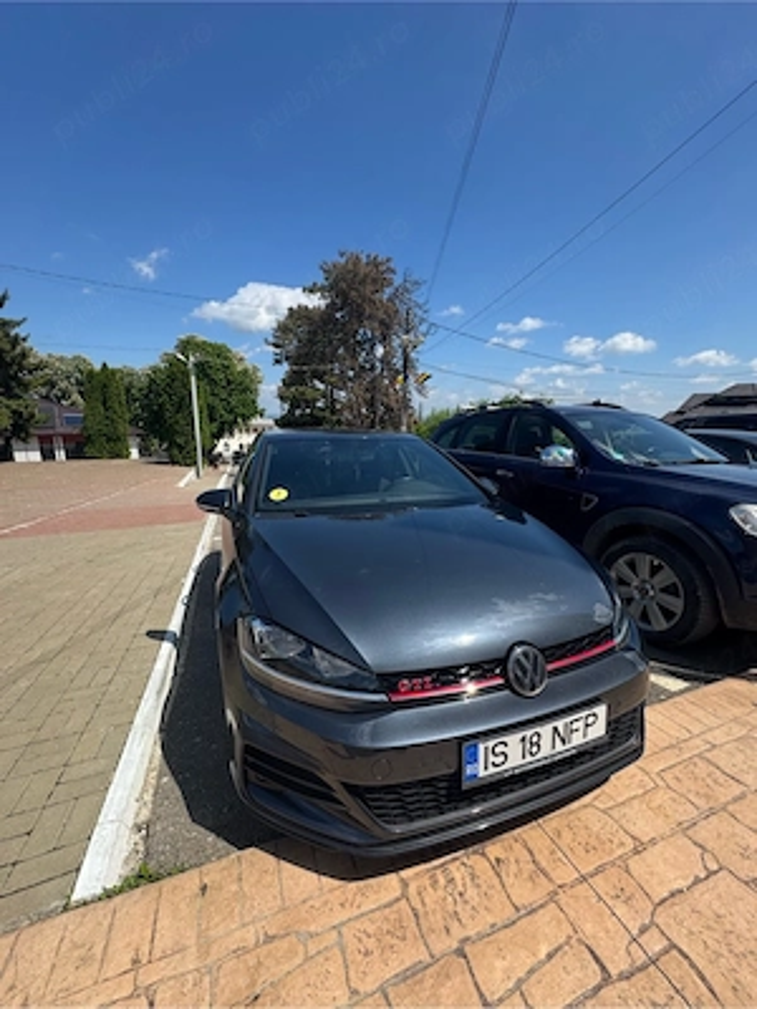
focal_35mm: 14
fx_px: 408
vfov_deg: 102.1
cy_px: 504
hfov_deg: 85.7
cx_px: 378
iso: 40
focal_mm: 2.22
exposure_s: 1/1323
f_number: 2.2
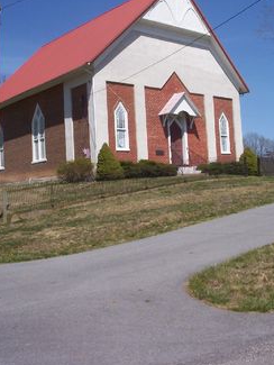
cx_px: 165
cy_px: 164
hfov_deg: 30.2
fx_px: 506
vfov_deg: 39.6
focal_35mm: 48
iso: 100
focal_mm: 6
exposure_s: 1/430
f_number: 8
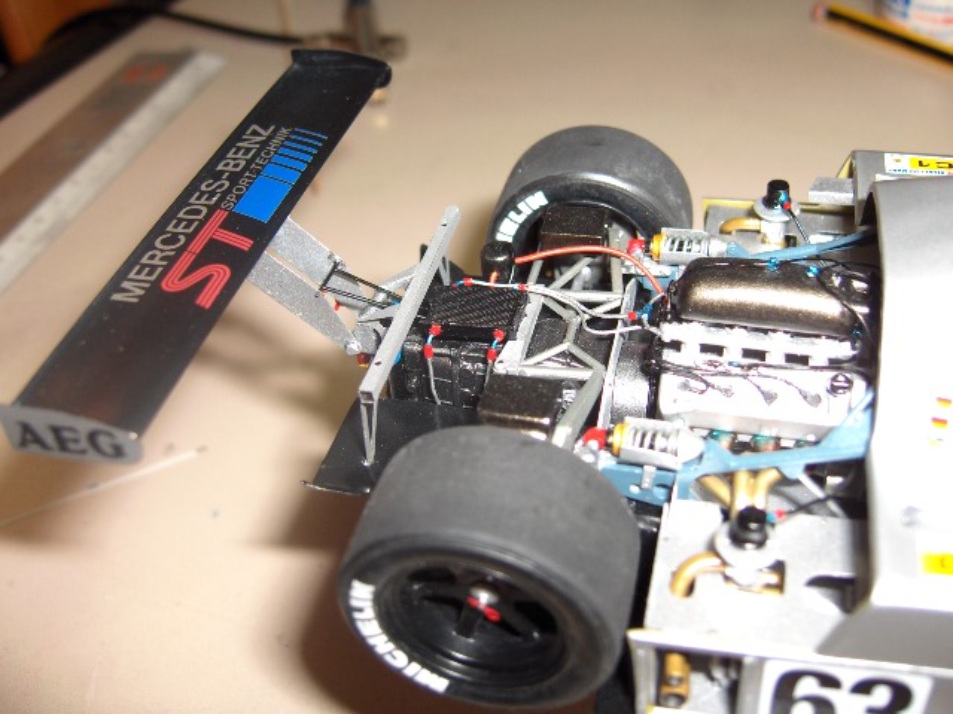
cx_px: 476
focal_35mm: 39
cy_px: 357
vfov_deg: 36.8
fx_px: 1074
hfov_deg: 47.9
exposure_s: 1/60
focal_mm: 8
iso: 100
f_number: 4.8
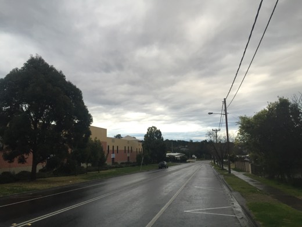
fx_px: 253
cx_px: 151
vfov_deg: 48.2
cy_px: 114
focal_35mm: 29
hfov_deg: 61.7
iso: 32
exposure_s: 1/30
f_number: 2.2
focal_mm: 4.15
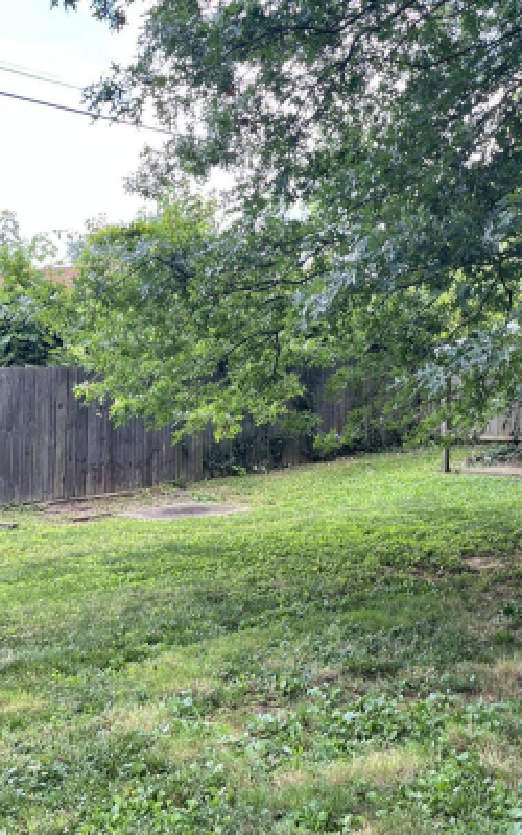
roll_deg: -0.2
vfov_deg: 43.0
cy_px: 295
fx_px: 1047
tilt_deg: +1.3
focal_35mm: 46
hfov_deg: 26.7
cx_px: 499
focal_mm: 5.1
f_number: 1.6
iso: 50
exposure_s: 1/231
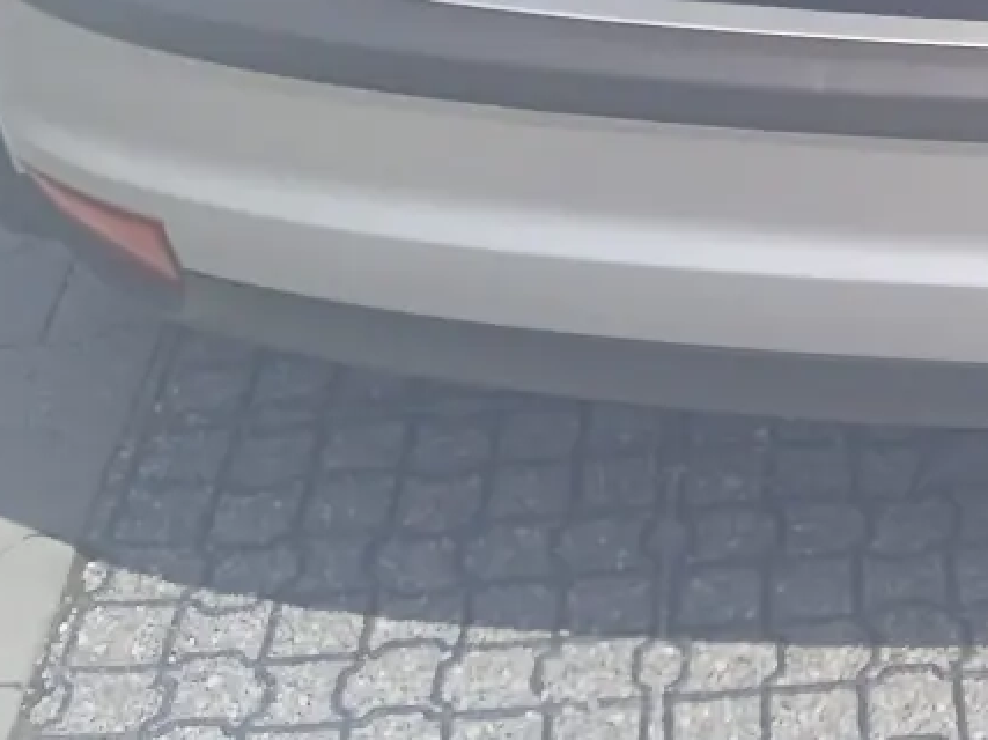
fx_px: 2397
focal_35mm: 84
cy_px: -287
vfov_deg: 16.4
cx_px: 1226
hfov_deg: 21.4
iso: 100
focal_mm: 3.43
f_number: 2.2
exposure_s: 1/699
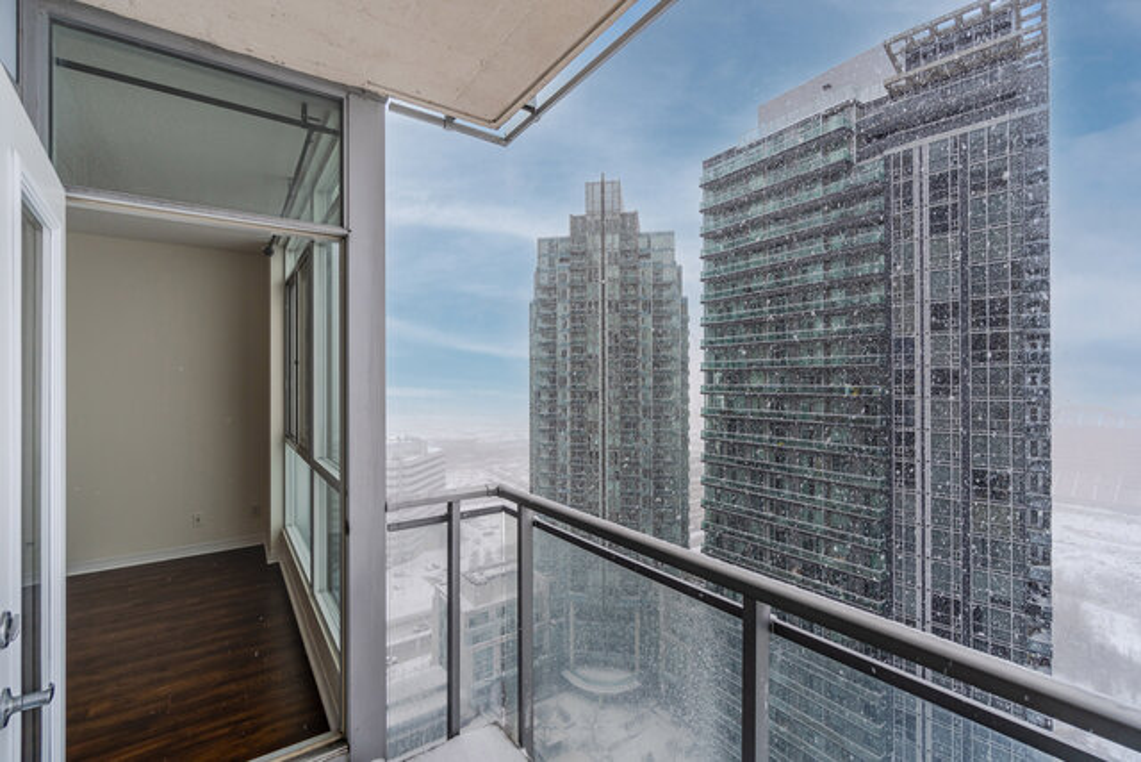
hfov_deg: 100.4
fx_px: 475
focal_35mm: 15
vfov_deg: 77.4
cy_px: 381
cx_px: 570
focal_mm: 10
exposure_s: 1/250
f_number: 7.1
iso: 200
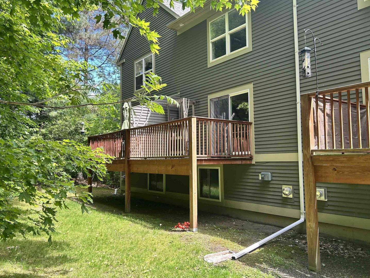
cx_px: 190
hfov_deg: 61.6
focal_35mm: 29
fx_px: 310
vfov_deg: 48.2
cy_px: 136
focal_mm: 5.7
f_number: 1.5
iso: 50
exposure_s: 1/347
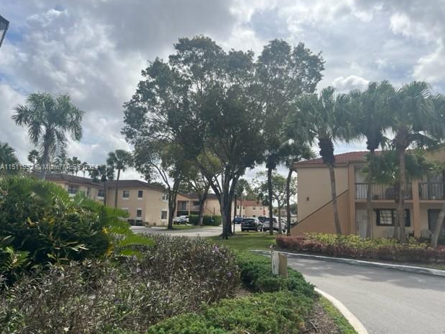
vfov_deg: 51.4
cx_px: 230
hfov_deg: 65.3
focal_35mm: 27
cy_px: 168
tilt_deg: +7.6
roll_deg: -0.2
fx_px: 347
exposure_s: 1/4651
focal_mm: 5.1
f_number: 1.6
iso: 50
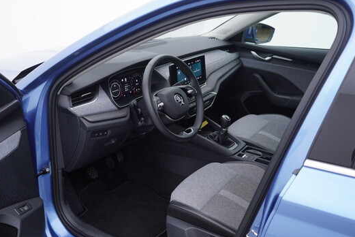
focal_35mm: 38
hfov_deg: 50.7
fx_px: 375
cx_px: 172
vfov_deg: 35.1
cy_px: 124
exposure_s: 1/50
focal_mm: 24
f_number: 3.2
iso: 125
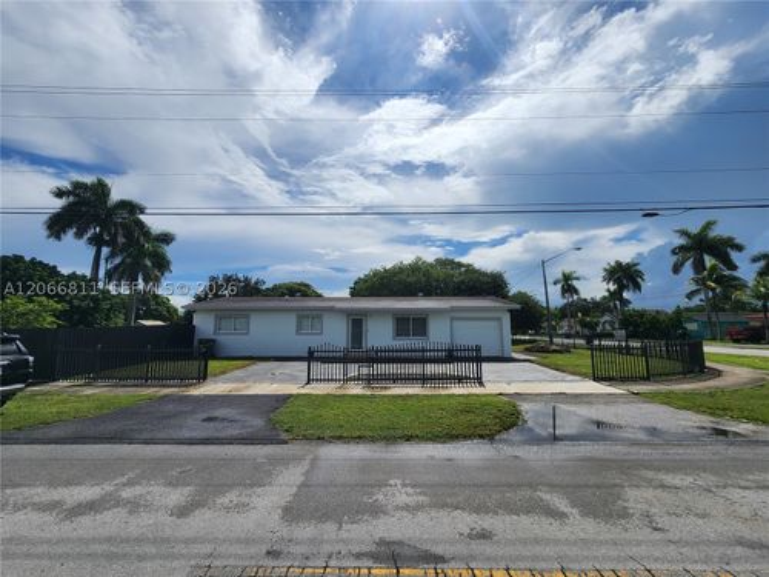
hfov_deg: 106.2
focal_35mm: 13
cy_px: 288
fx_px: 289
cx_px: 384
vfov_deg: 89.9
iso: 50
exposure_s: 1/6669
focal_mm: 2.2
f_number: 2.2
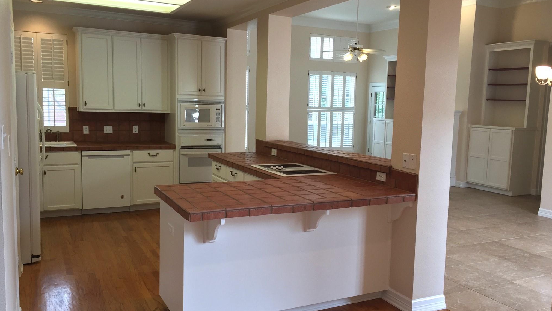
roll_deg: -2.7
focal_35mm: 32
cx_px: 278
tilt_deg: -5.5
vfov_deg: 36.7
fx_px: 468
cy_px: 158
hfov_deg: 61.0
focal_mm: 4.15
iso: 40
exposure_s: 1/40
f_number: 2.2
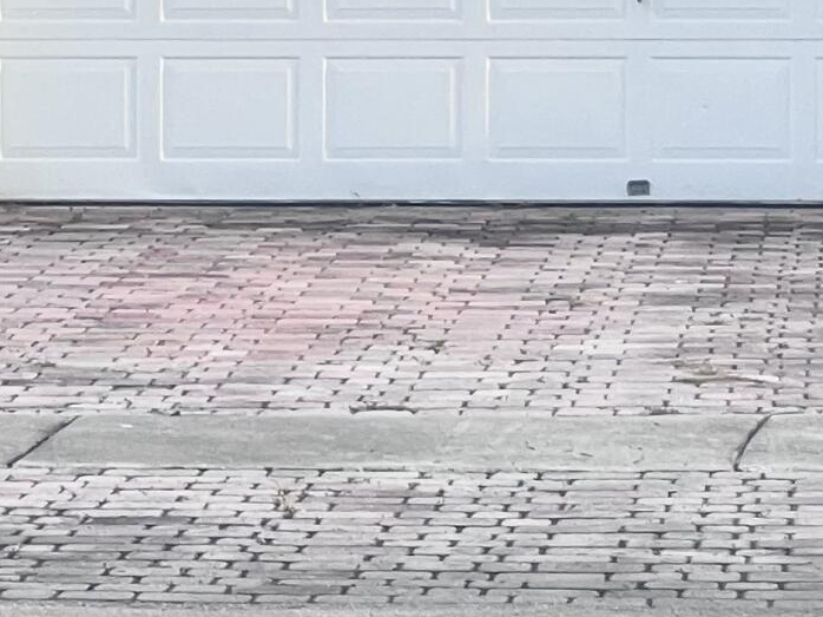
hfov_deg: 6.0
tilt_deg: +0.1
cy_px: -147
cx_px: -79
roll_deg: +1.1
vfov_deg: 4.5
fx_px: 7867
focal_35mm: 331
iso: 40
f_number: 2.8
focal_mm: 9
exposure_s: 1/99
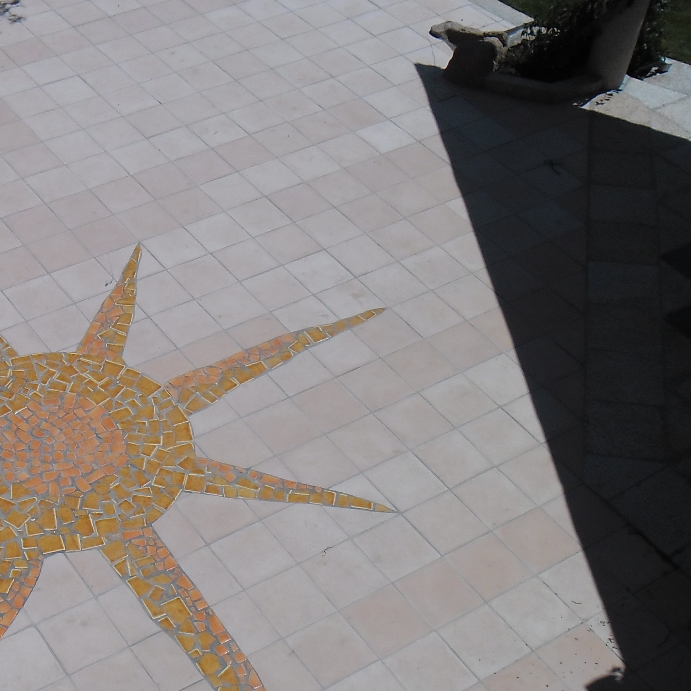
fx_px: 1174
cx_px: 114
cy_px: 483
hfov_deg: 31.7
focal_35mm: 52
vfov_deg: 32.4
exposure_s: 1/449
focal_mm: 4.9
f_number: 9
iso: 80
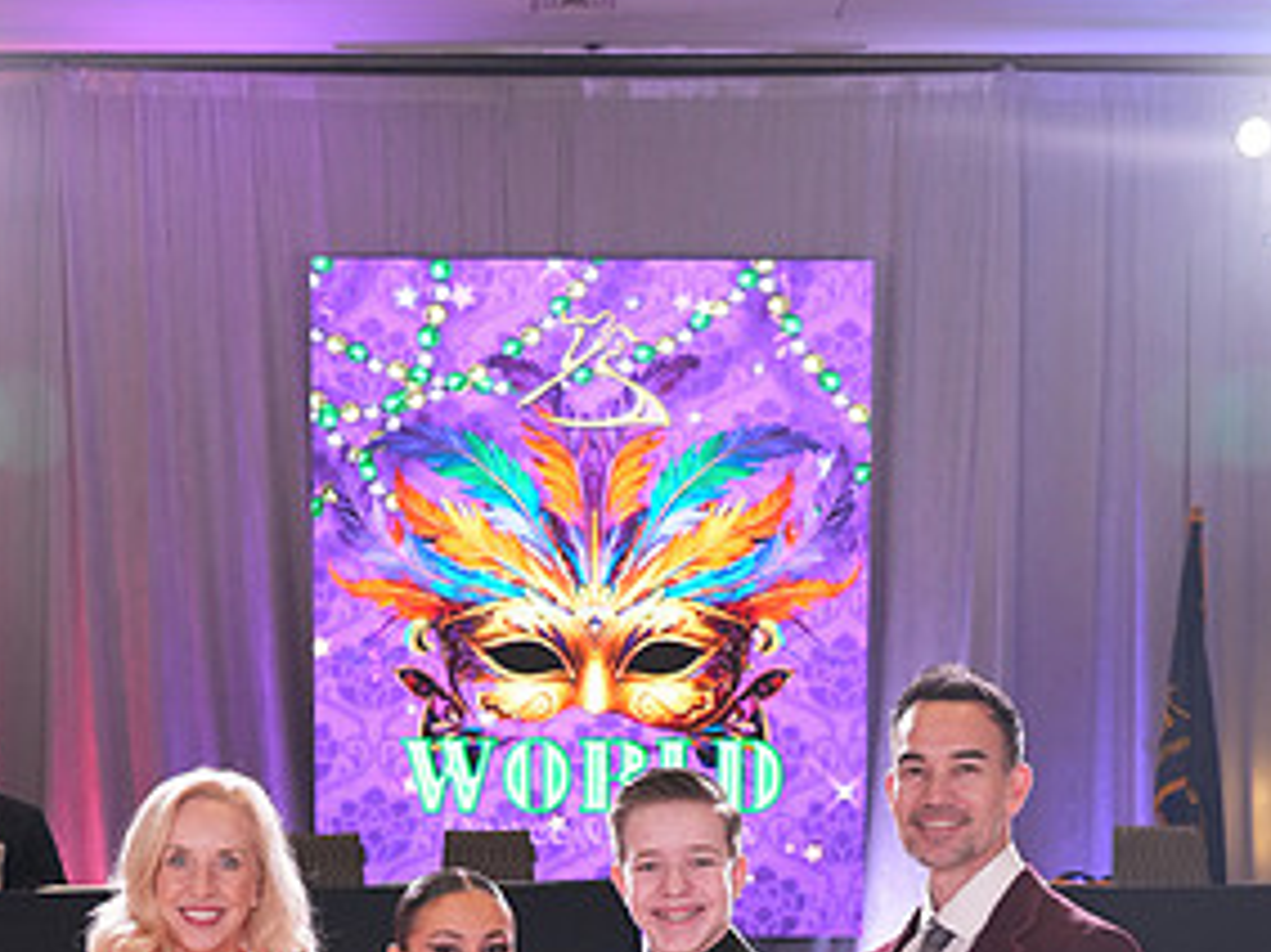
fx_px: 2459
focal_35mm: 67
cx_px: 586
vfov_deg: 20.4
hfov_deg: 29.0
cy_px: 1172
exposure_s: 1/400
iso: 2000
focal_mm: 34
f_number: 4
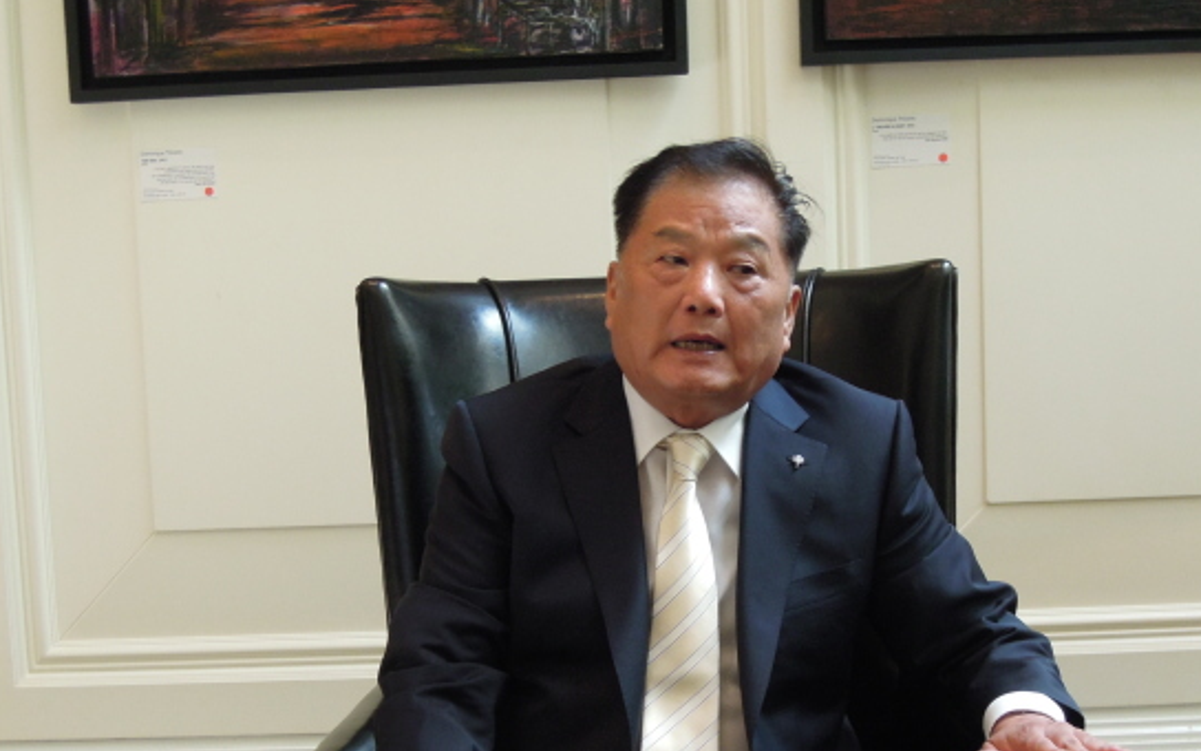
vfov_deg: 22.7
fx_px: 1866
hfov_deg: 35.7
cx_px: 605
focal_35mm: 57
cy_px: 480
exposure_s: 1/30
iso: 400
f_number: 3.5
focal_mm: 8.1
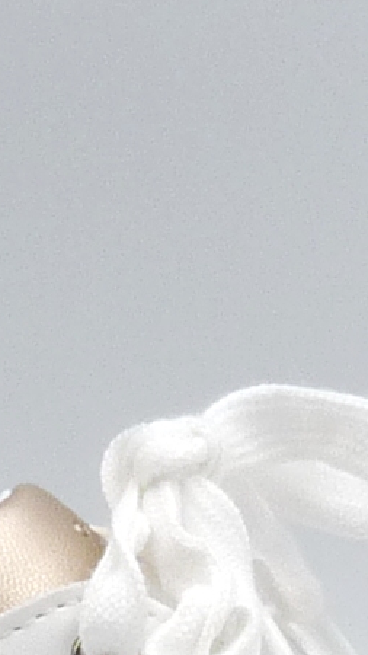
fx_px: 3297
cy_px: 817
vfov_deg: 11.1
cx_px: 191
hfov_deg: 6.4
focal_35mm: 190
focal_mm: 4.8
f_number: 5.6
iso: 100
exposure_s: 1/200
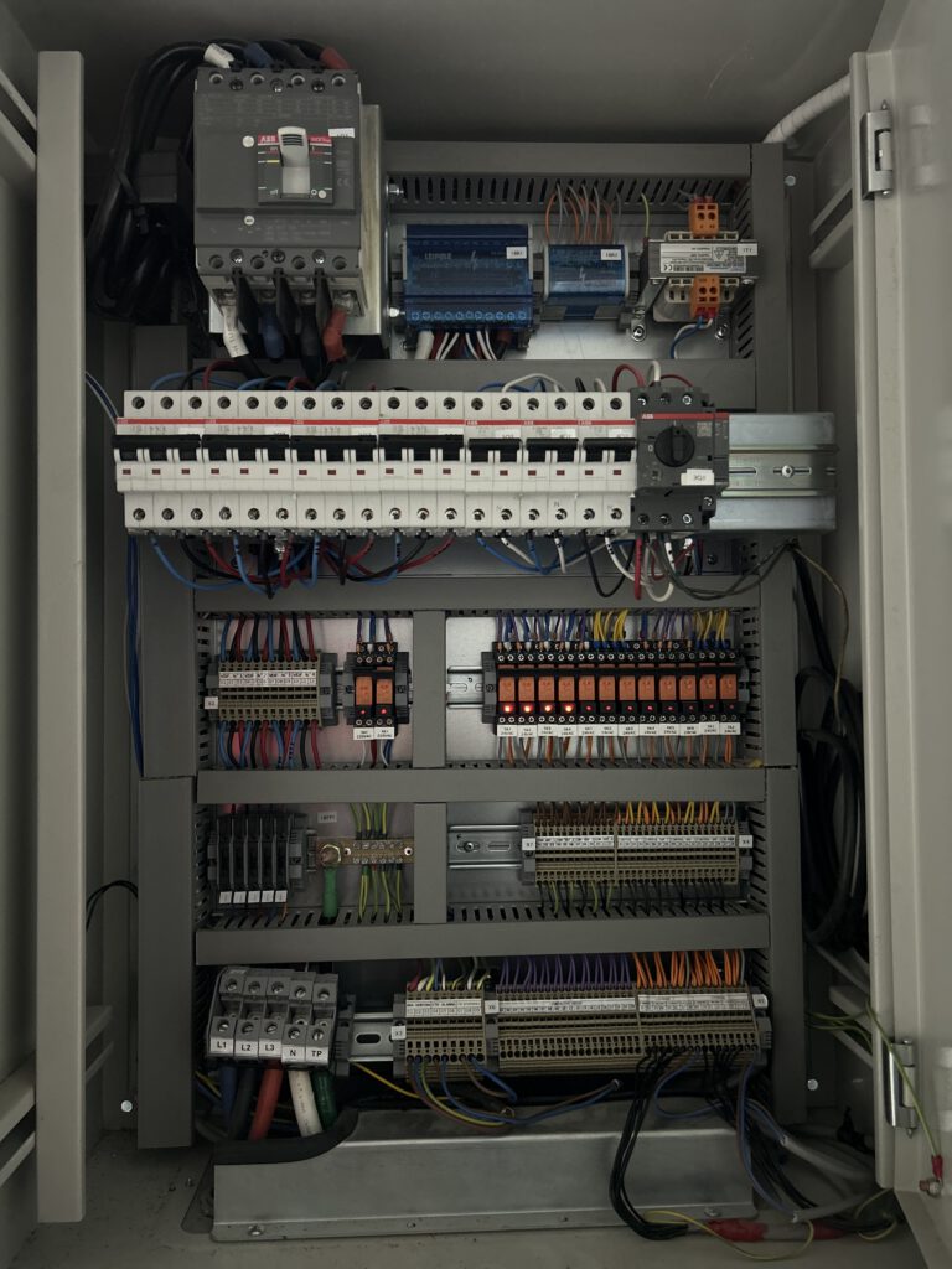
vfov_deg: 67.3
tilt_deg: +1.1
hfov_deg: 53.1
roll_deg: +0.3
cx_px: 476
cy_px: 634
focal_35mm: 26
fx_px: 953
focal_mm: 5.7
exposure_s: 1/25
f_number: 1.5
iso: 640
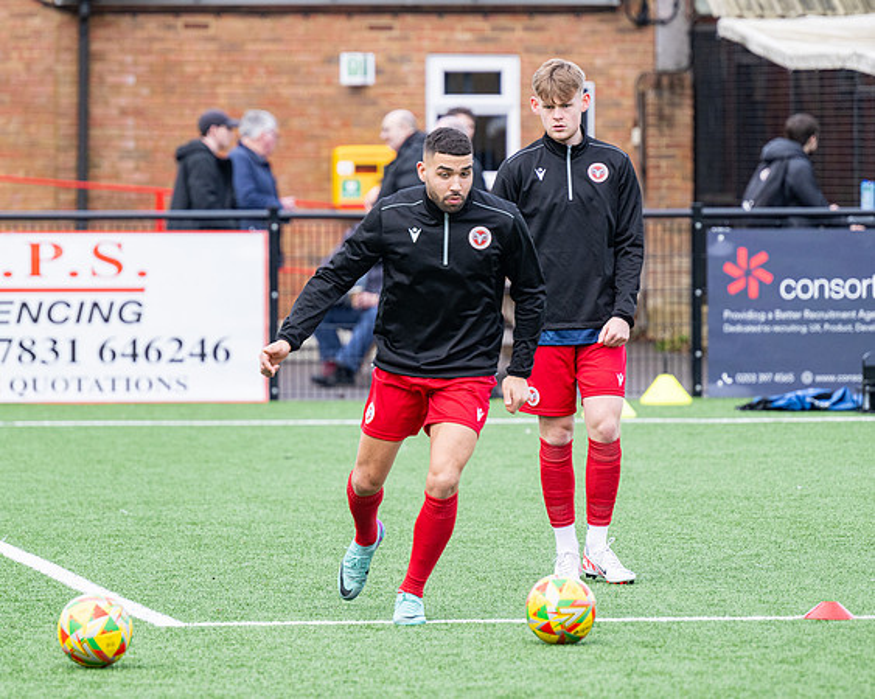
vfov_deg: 5.3
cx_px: 424
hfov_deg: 6.6
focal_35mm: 293
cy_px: 360
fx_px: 7589
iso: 800
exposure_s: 1/1250
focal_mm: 220
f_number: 4
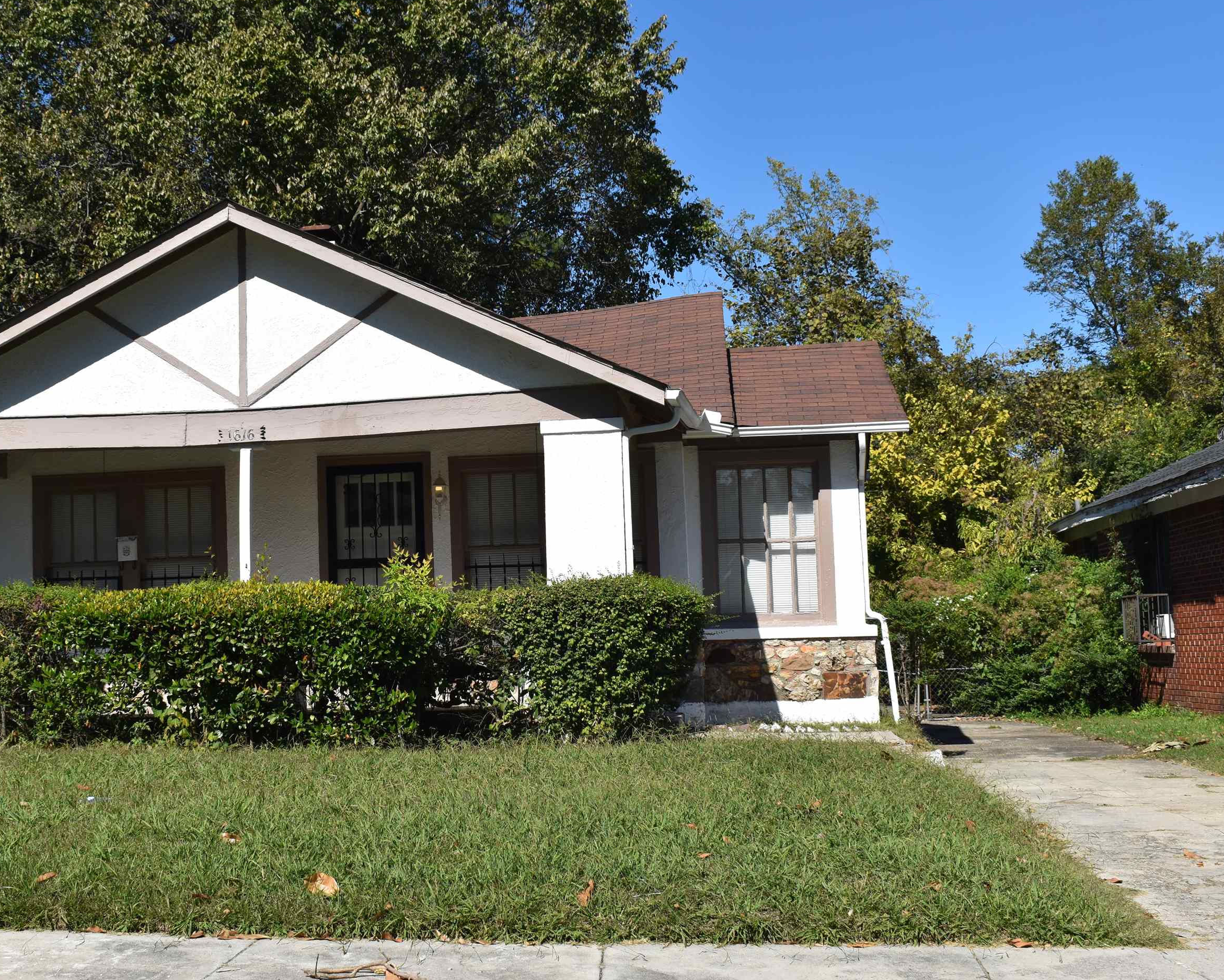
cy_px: 470
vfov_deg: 31.5
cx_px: 479
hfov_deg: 38.6
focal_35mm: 48
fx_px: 1739
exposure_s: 1/320
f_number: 9
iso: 100
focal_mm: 26
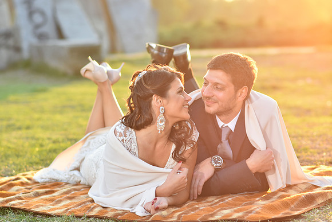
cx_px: 166
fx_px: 1176
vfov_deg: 10.8
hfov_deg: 16.1
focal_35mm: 128
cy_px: 111
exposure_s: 1/400
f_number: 2.5
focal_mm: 85
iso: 200
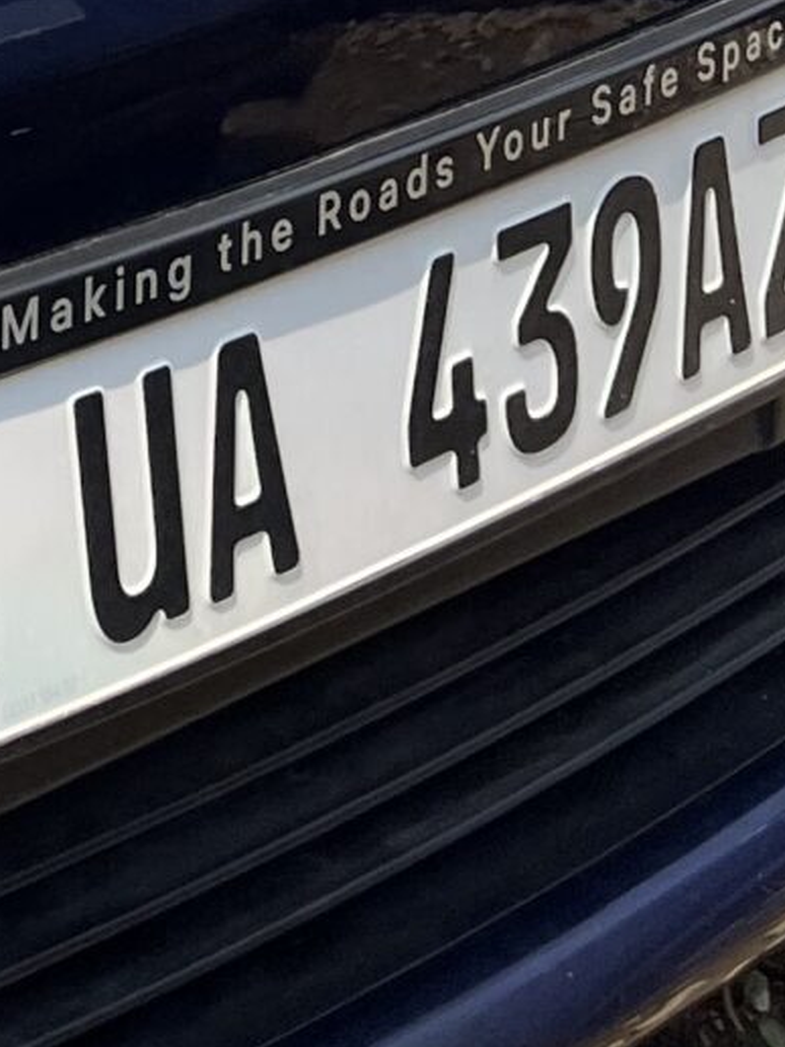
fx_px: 3901
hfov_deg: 10.5
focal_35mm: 129
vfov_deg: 13.9
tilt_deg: -9.1
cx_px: -791
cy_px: -735
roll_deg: +6.9
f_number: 1.6
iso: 50
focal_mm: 5.1
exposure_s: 1/2309
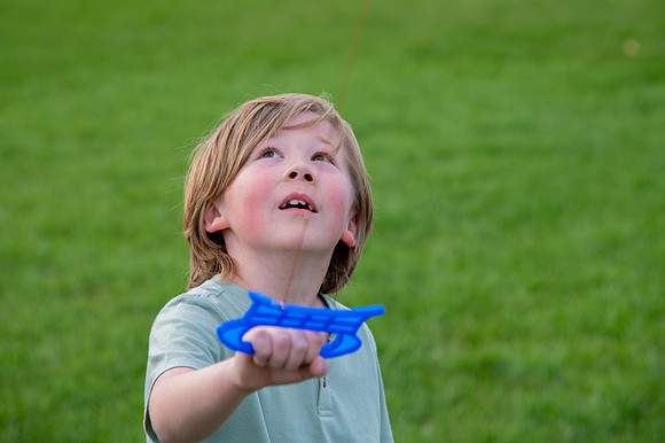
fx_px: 2308
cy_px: 179
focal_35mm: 125
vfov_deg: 11.0
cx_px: 332
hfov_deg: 16.4
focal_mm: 105
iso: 200
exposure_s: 1/320
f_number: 5
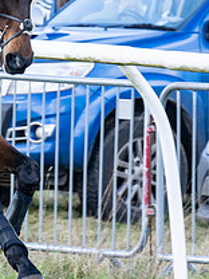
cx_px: -89
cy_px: 71
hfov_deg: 1.5
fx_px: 8155
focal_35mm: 1013
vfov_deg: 2.0
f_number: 4
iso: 400
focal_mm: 165
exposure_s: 1/640
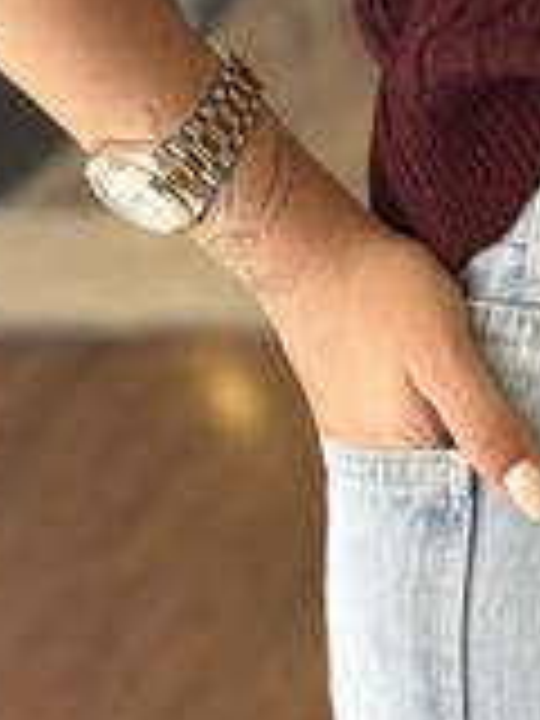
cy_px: 592
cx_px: 630
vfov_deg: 15.8
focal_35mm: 124
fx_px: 2579
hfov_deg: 11.7
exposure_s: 1/141
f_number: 1.78
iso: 100
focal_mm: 6.86
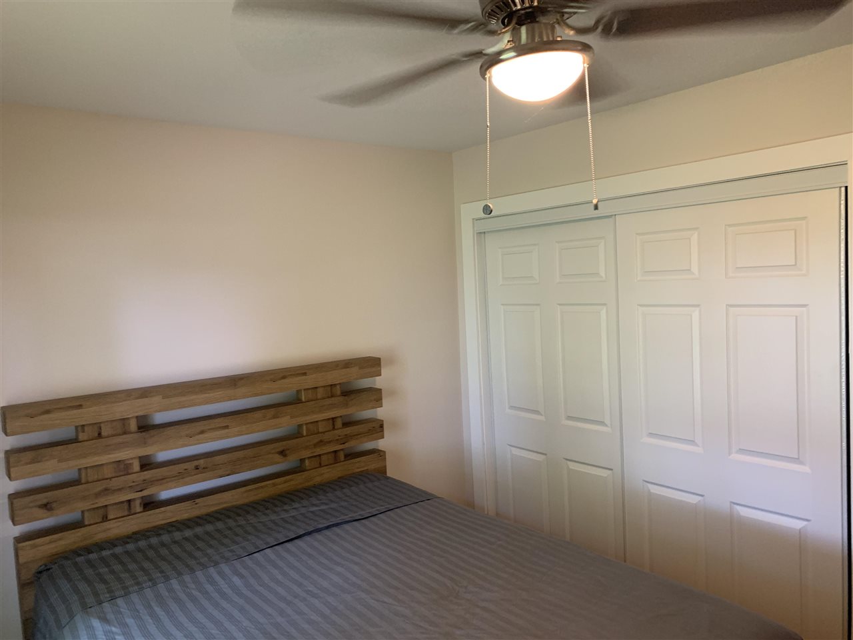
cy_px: 320
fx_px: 641
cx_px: 426
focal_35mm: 26
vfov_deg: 53.1
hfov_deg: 67.3
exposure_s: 1/60
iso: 250
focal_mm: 4.25
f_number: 1.8
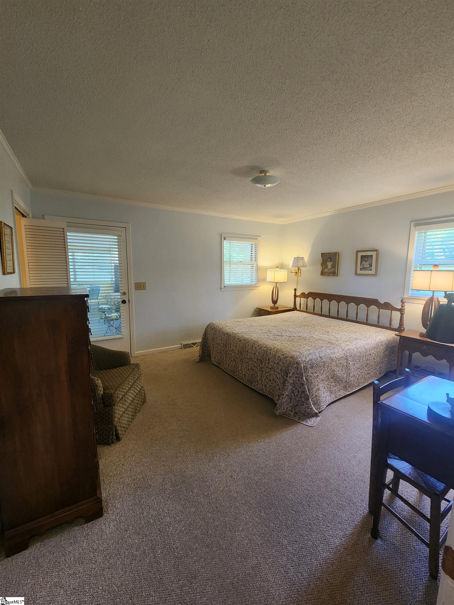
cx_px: 227
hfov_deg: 89.9
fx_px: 227
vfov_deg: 106.2
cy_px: 302
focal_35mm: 13
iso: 320
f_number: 2.2
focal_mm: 2.2
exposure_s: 1/40
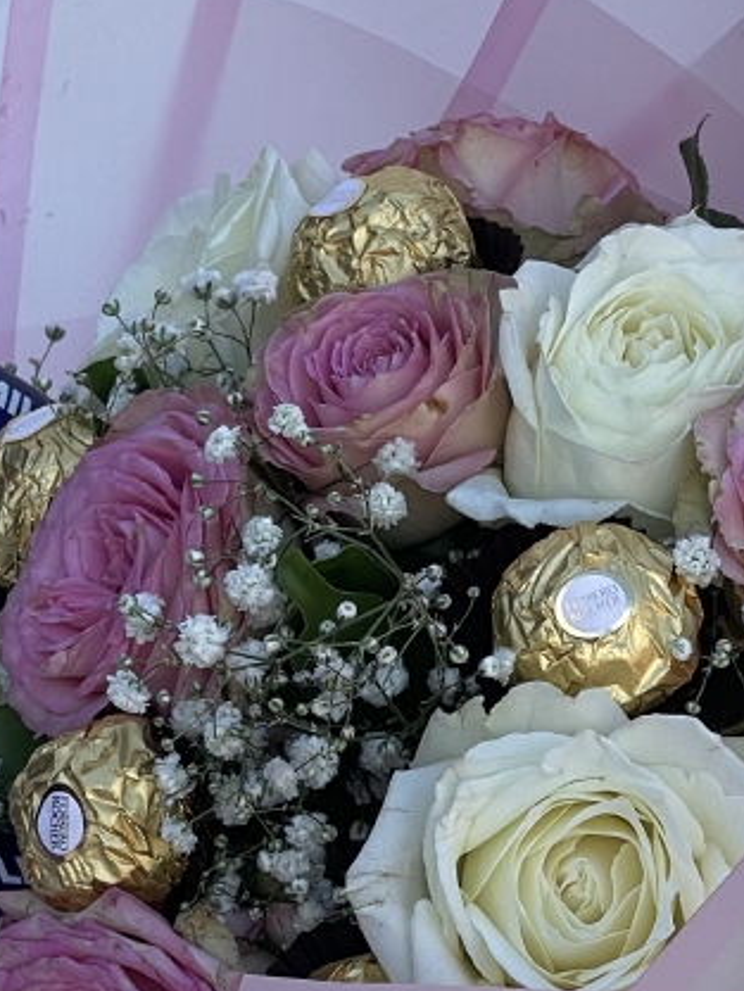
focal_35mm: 184
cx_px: 425
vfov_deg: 10.7
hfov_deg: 8.1
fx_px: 5270
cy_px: 692
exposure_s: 1/250
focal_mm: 7.5
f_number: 2.2
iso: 20
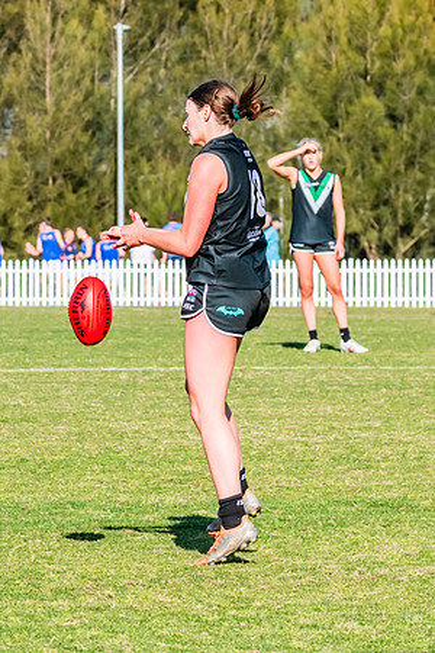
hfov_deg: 3.5
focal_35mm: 393
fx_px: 7123
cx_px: 194
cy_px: 198
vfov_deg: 5.2
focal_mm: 170
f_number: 10
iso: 800
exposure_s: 1/1600
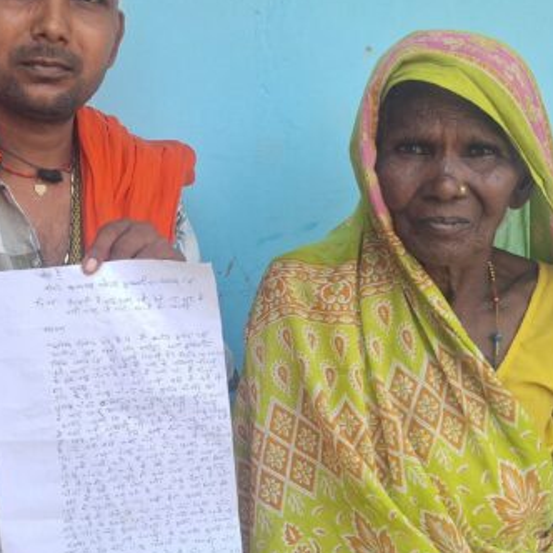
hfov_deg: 35.4
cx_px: 150
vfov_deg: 35.8
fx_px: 849
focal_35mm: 47
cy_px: 203
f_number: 1.8
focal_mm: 5.54
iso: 40
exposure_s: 1/175
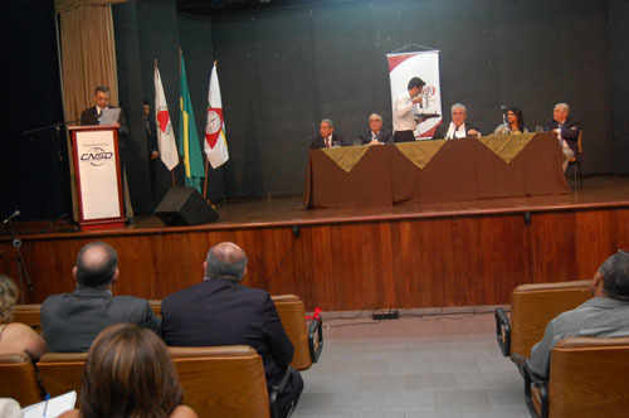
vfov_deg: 38.3
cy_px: 209
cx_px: 314
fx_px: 602
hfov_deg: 55.2
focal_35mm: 34
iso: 1600
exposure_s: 1/80
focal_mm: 23
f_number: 3.8
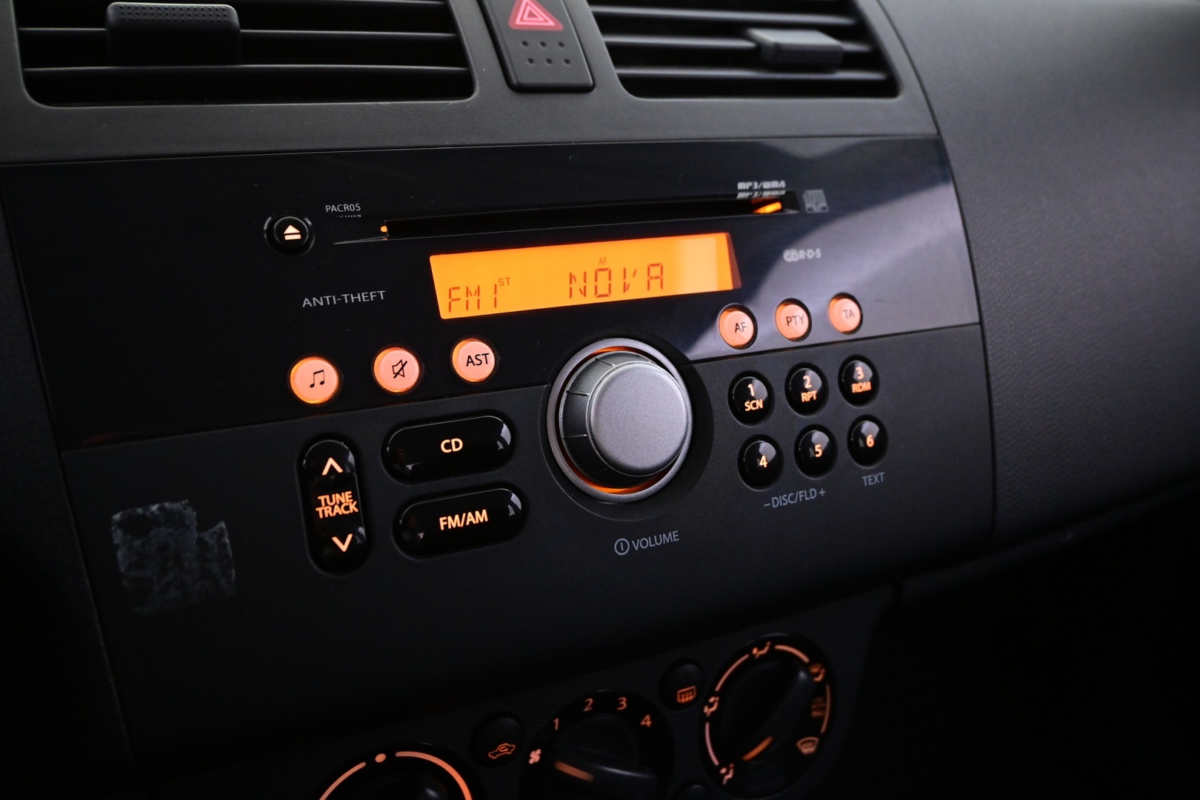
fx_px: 1025
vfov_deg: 42.6
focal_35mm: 31
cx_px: 600
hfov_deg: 60.7
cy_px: 400
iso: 2200
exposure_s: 1/30
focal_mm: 20.5
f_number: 3.8
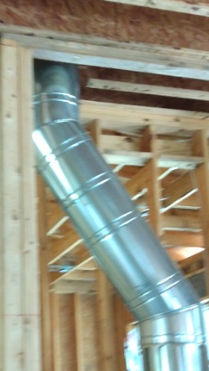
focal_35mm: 44
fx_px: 434
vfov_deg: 45.9
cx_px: 16
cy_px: 238
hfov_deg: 26.1
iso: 356
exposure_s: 1/30
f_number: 2
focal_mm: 3.54
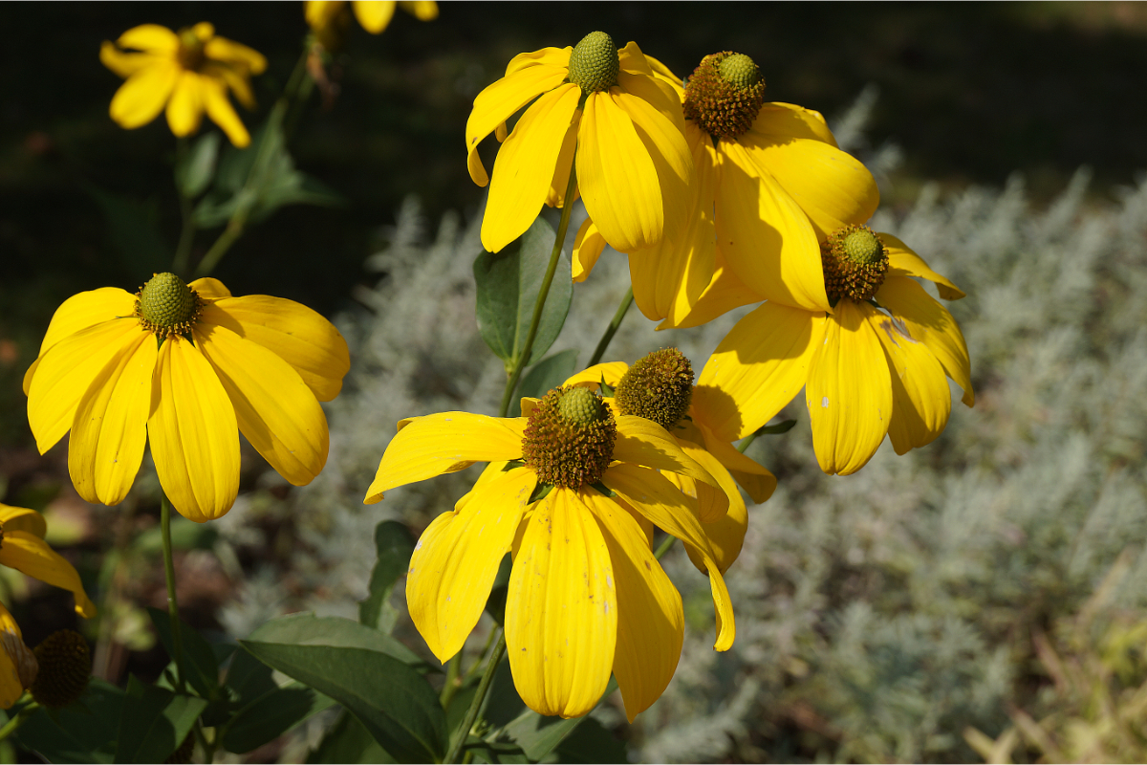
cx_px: 574
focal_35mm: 75
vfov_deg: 18.2
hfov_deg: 27.0
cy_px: 382
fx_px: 2389
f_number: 8
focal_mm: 50
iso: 100
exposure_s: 1/320
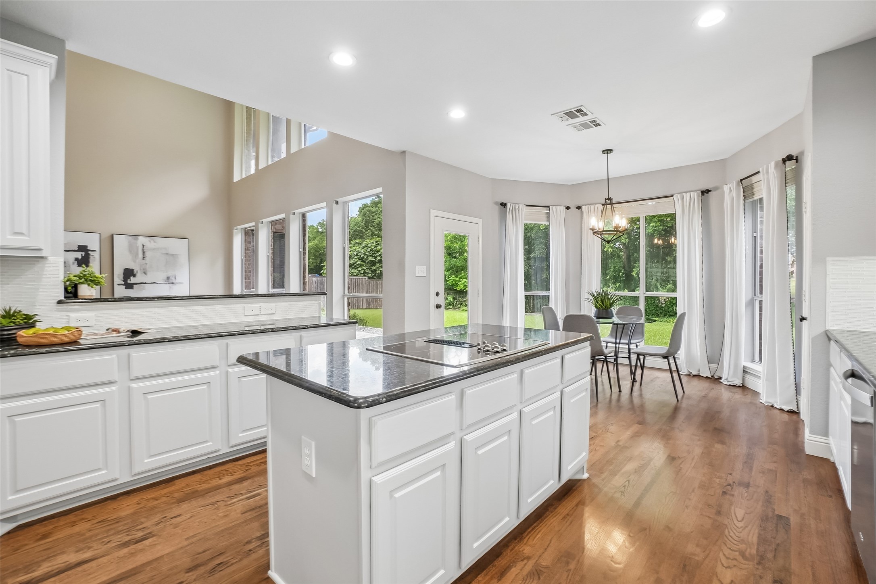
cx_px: 438
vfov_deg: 77.3
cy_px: 292
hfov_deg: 100.4
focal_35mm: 15
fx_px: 365
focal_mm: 10
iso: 400
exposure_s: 1/25
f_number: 8
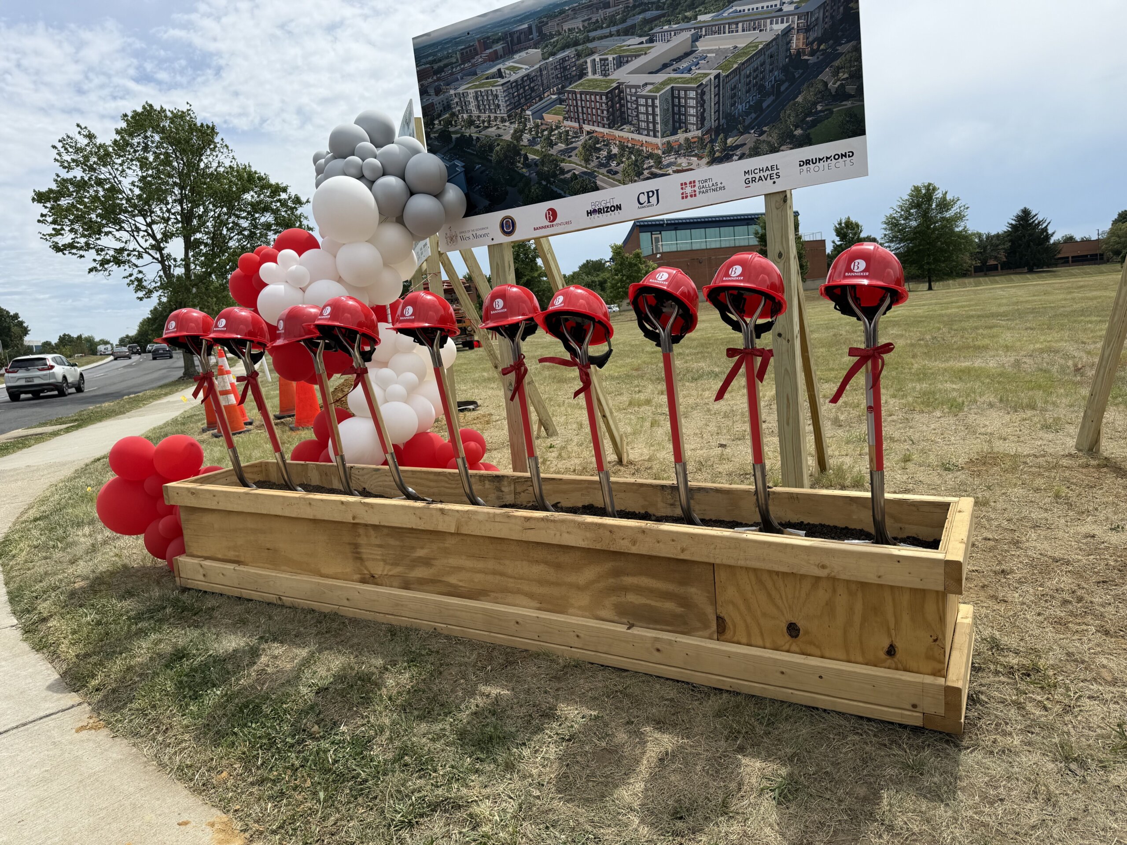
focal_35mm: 24
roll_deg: +5.3
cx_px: 564
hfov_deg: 71.6
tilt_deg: -5.7
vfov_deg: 56.8
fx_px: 781
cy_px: 422
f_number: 1.78
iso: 80
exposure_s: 1/4975
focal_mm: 6.76
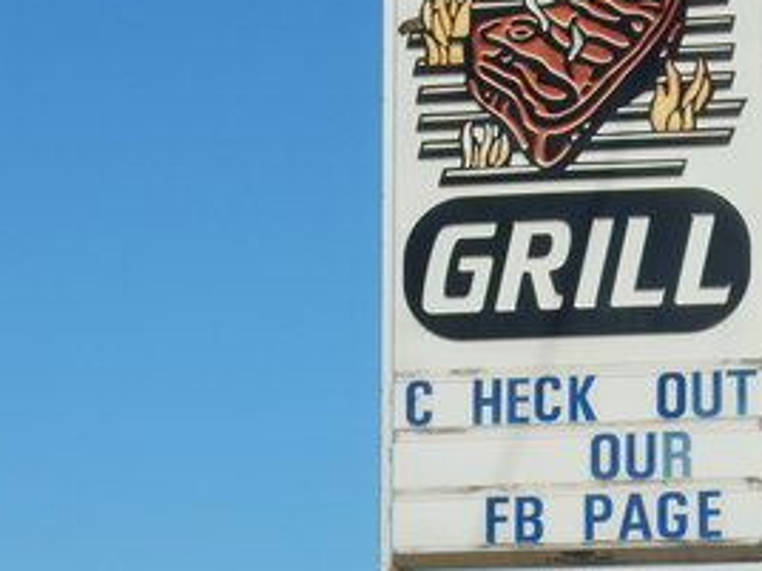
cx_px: 736
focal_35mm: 179
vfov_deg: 8.3
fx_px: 3940
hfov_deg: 11.0
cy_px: 537
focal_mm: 10.7
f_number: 4.5
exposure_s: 1/1600
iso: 125
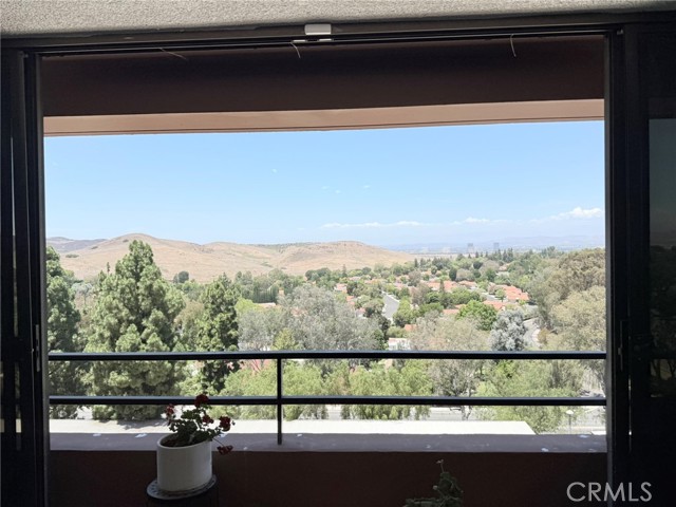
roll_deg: +1.4
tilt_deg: +0.6
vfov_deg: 56.8
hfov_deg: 71.6
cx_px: 338
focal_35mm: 24
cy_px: 254
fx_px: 469
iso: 80
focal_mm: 6.76
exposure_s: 1/4975
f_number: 1.78
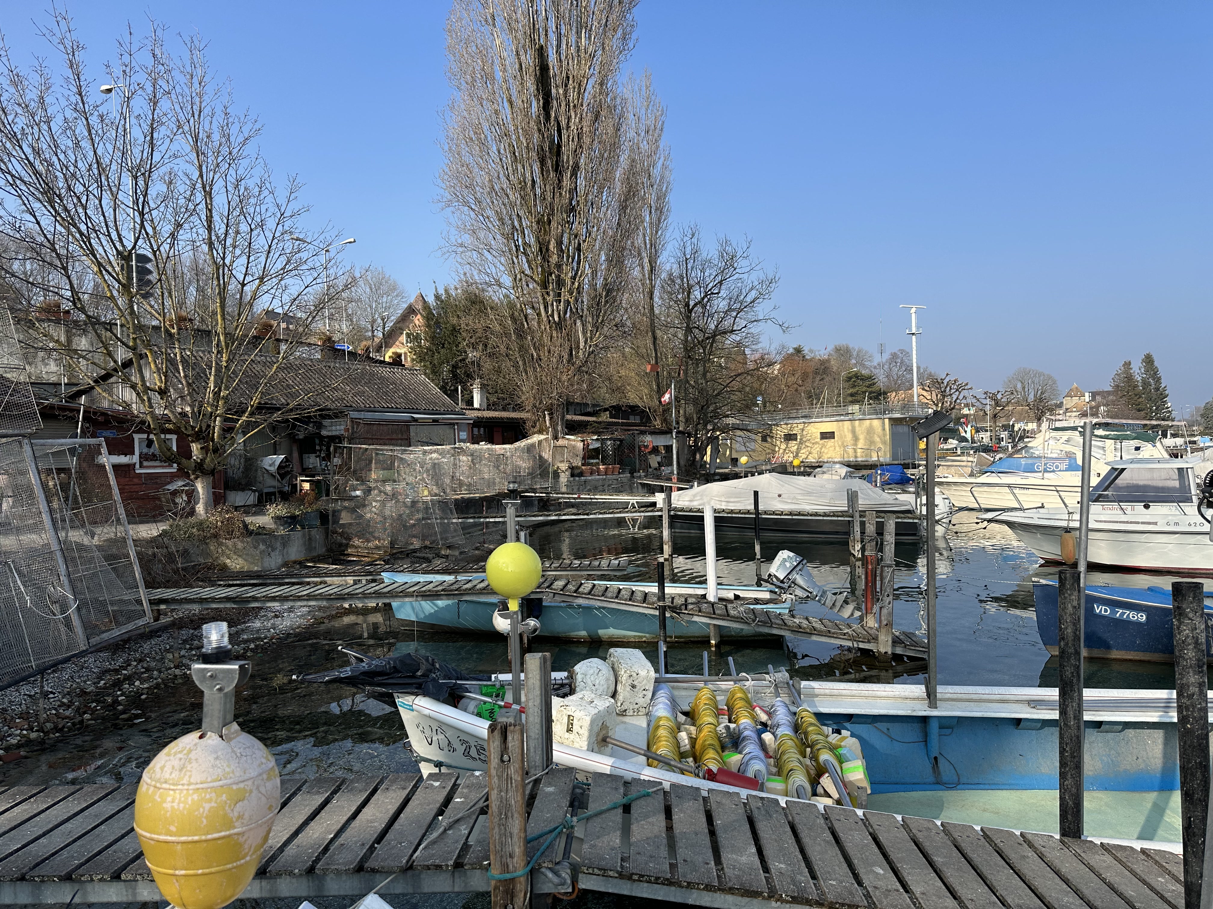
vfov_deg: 56.8
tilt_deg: -1.5
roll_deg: +2.1
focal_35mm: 24
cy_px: 454
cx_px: 606
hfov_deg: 71.6
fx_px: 841
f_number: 1.78
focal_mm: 6.86
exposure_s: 1/3058
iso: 80
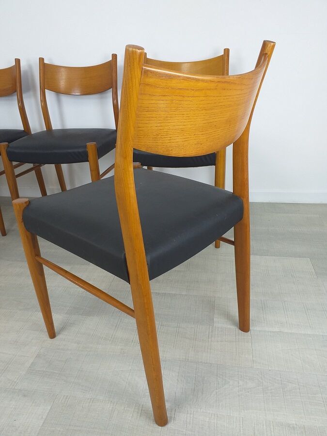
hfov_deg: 53.1
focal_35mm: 26
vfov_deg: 67.3
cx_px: 164
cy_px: 218
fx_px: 327
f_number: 1.9
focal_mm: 3.6
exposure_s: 1/50
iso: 64
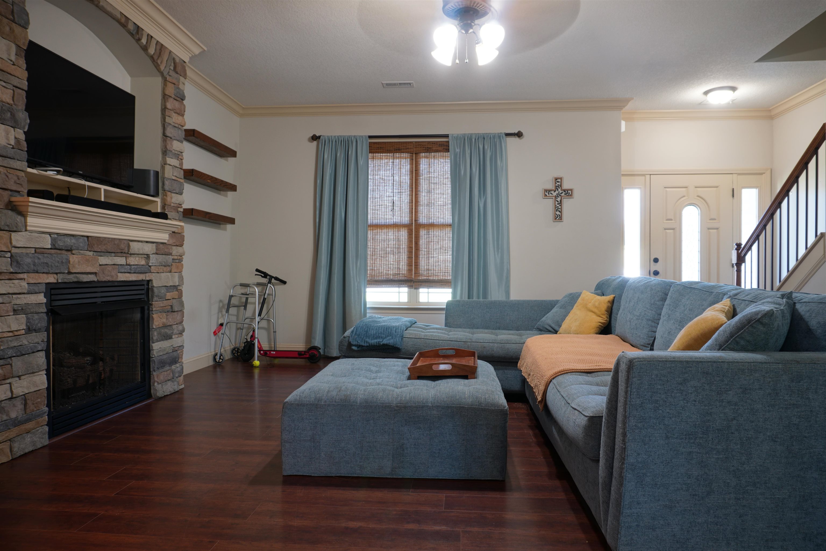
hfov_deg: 73.7
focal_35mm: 24
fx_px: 551
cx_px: 413
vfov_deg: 53.1
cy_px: 276
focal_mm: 16
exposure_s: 1/2
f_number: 6.3
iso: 125
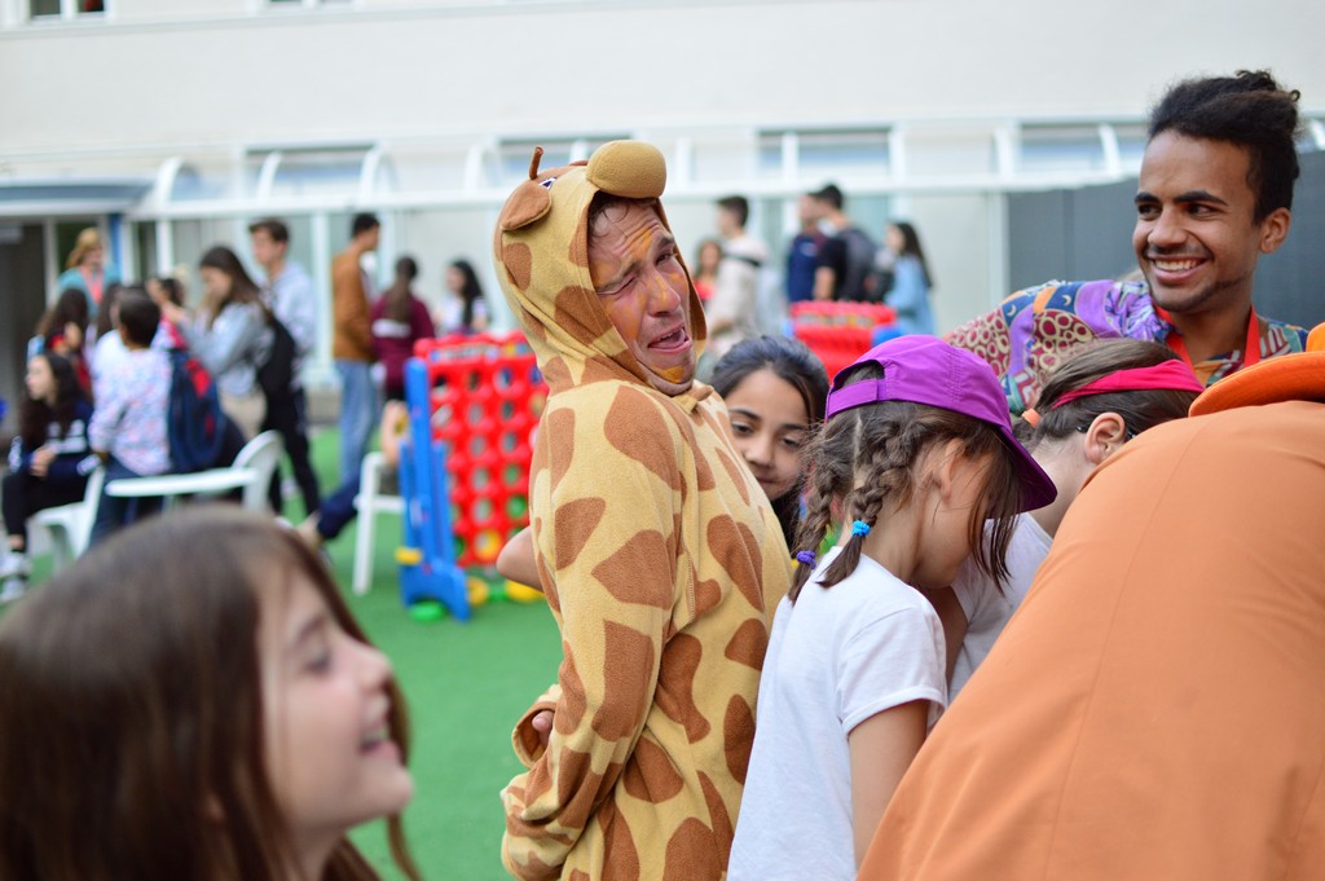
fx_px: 1931
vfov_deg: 25.7
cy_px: 440
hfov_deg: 37.9
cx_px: 662
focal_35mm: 52
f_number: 1.8
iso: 400
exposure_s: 1/1250
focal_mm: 35
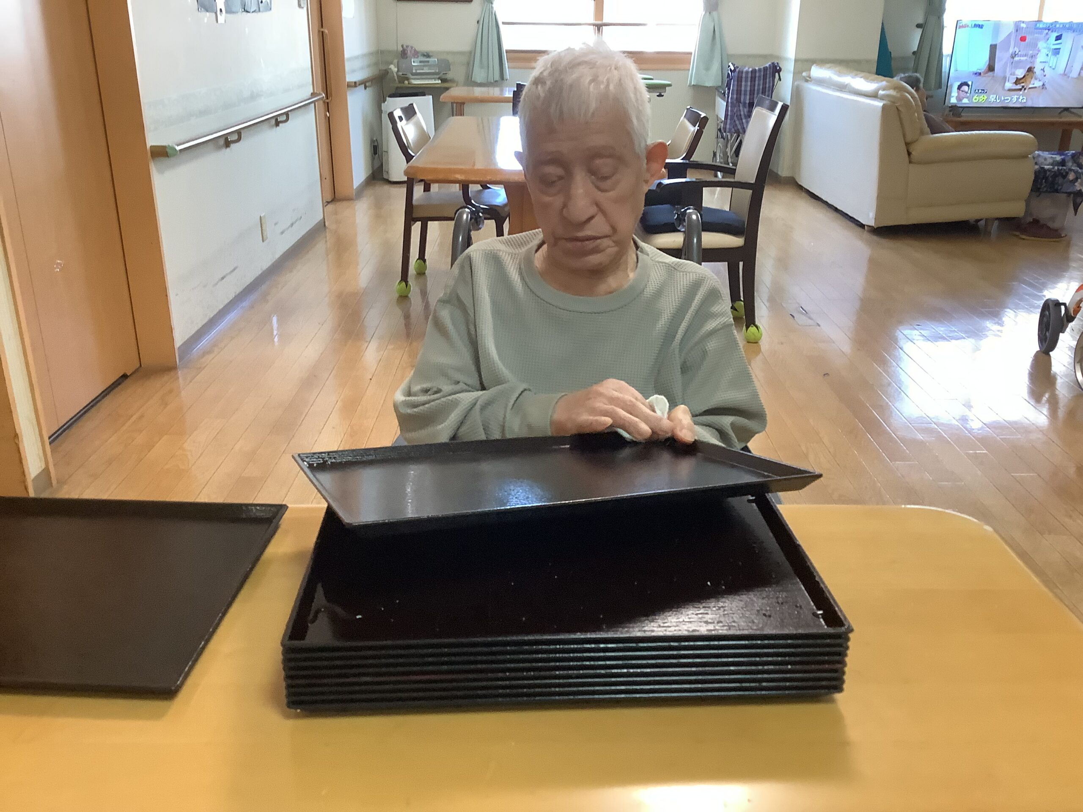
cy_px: 406
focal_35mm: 31
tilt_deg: -22.2
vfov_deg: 45.4
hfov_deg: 58.4
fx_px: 970
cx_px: 542
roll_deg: -0.4
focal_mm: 3.3
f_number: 2.4
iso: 320
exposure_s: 1/60
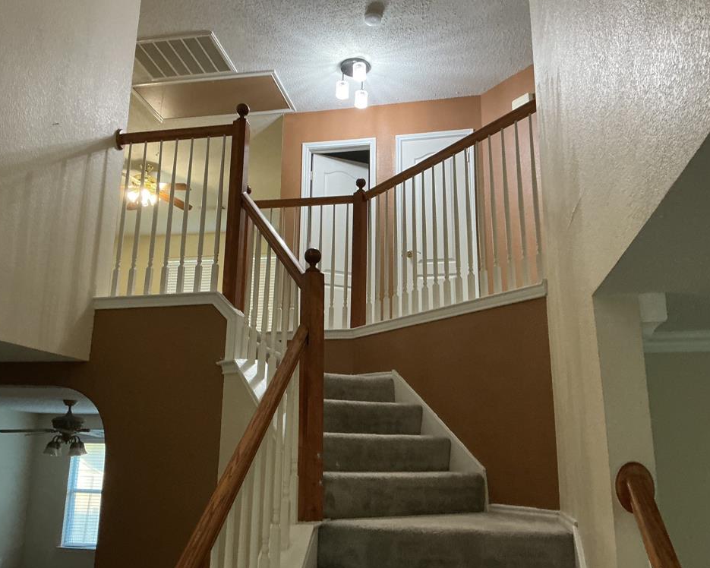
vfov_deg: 47.1
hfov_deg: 57.2
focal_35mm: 31
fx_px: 651
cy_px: 279
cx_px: 342
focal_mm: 3
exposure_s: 1/60
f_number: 1.8
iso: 250
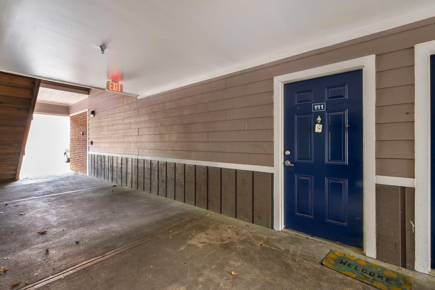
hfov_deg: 100.4
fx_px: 181
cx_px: 218
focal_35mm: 15
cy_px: 145
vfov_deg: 77.3
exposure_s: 1/1.25
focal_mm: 10
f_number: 8
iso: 250
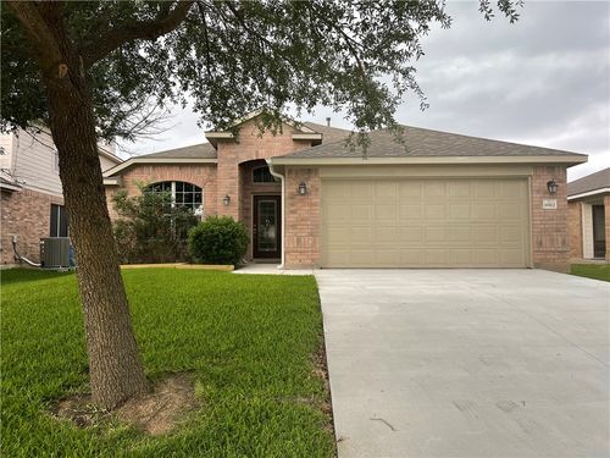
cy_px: 229
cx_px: 305
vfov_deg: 53.1
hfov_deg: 67.3
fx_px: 458
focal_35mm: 26
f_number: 1.6
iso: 32
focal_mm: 5.1
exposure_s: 1/142
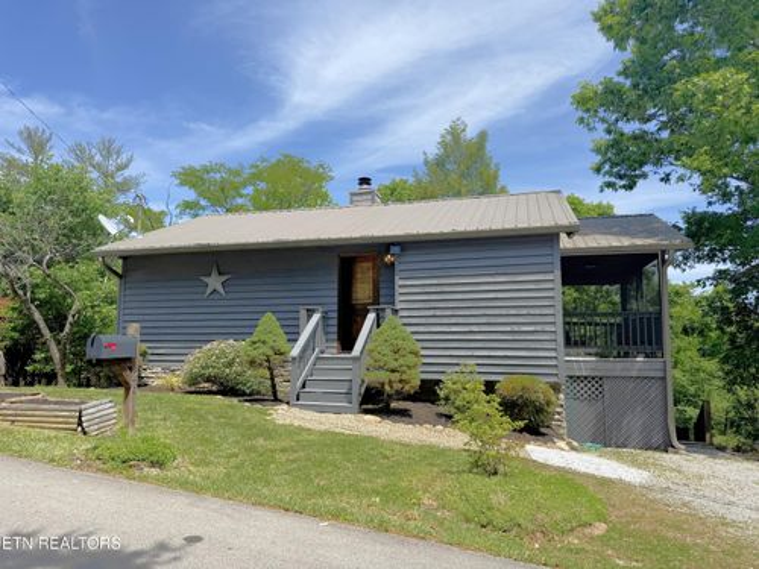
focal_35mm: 24
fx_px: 526
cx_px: 380
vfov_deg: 56.8
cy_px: 284
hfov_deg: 71.6
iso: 80
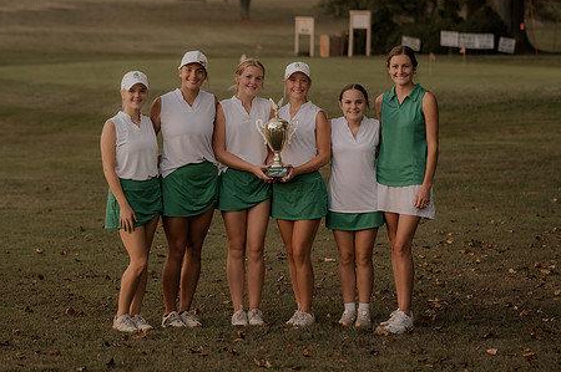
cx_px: 249
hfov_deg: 15.4
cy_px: 184
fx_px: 2070
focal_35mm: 133
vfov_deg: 10.3
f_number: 2.8
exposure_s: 1/160
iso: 640
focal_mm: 95
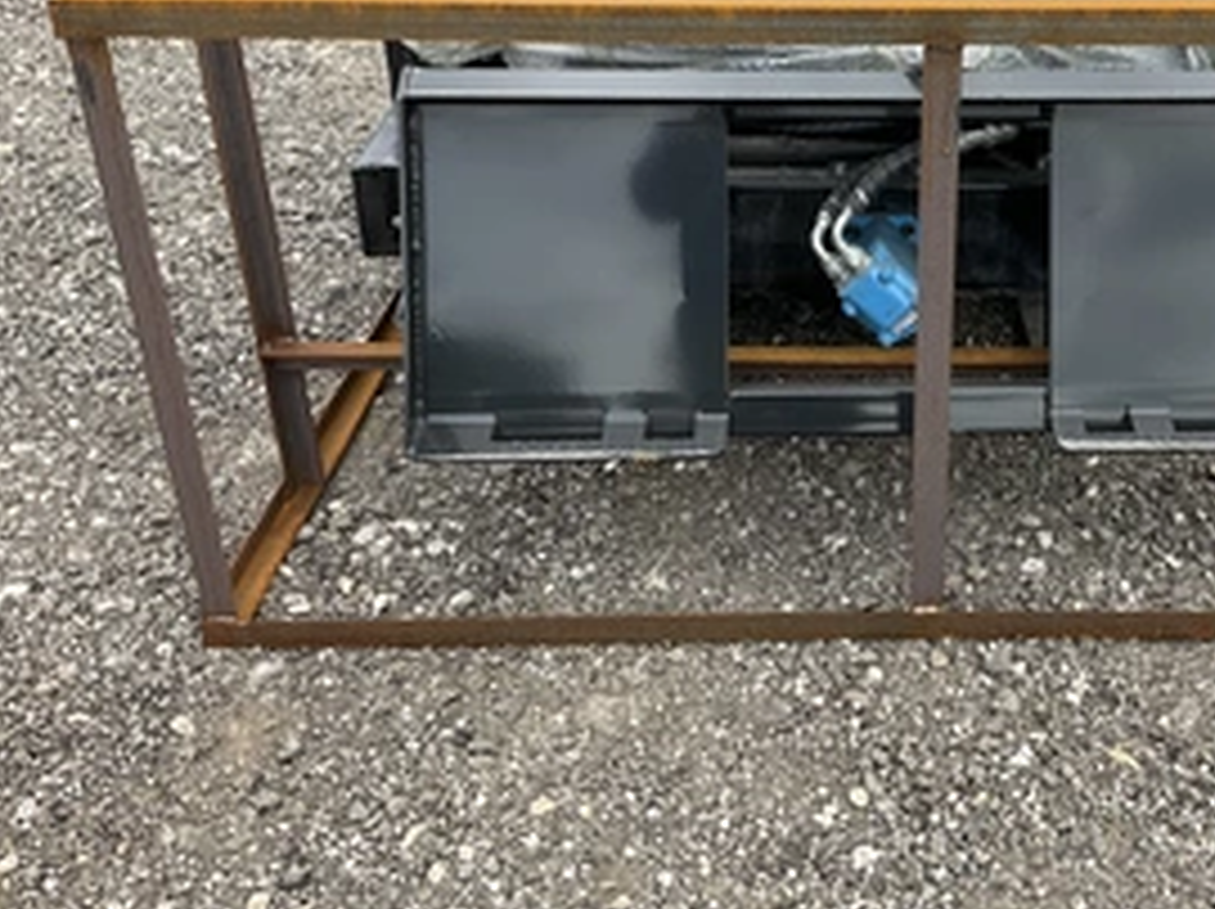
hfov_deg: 42.7
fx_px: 1508
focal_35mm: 43
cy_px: 243
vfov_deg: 33.0
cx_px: 886
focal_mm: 3
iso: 25
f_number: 1.8
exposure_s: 1/269
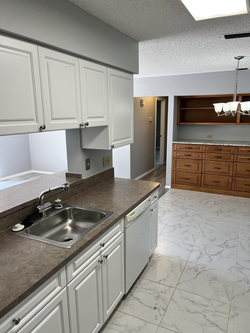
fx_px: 250
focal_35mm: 26
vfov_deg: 67.3
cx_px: 125
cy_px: 166
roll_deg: +0.4
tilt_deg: -14.1
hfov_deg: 53.1
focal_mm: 5.1
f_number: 1.6
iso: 80
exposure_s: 1/120
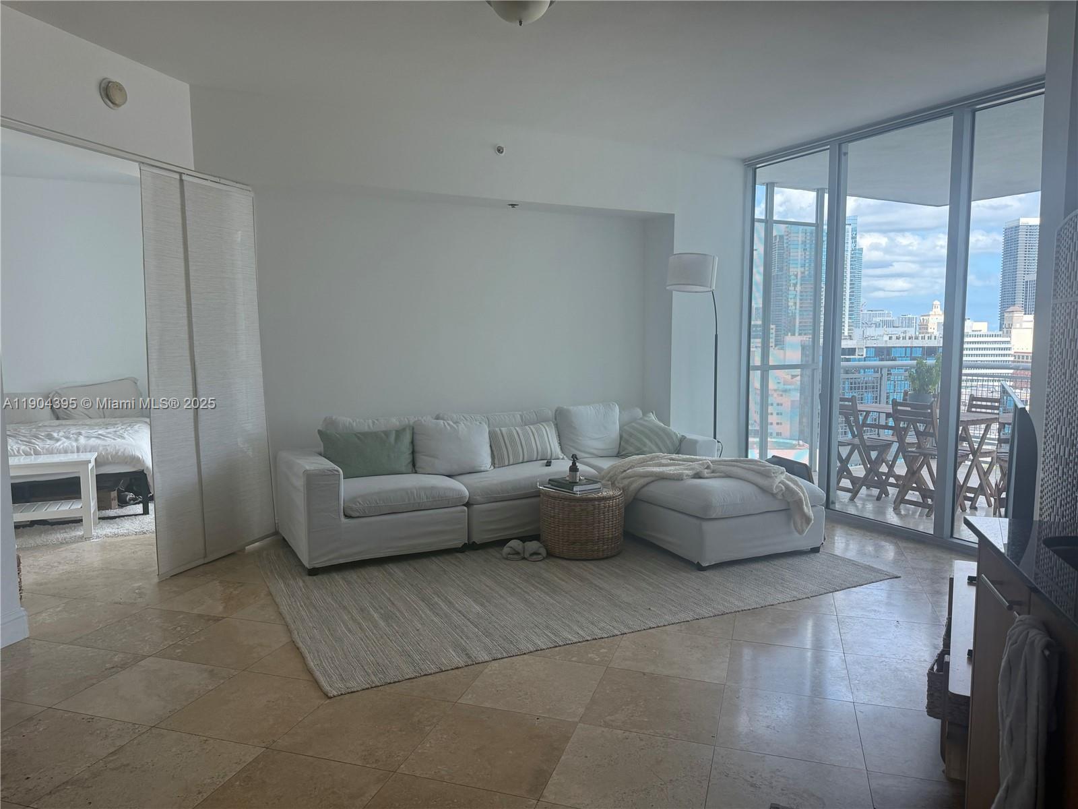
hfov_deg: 71.6
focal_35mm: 24
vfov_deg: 56.8
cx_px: 539
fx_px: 747
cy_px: 404
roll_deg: +0.2
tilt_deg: -4.9
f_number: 1.78
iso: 100
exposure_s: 1/397
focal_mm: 6.76
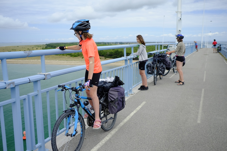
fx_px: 221
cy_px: 76
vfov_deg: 37.8
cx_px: 114
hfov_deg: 54.4
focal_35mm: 35
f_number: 2.5
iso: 400
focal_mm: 23
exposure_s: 1/1800
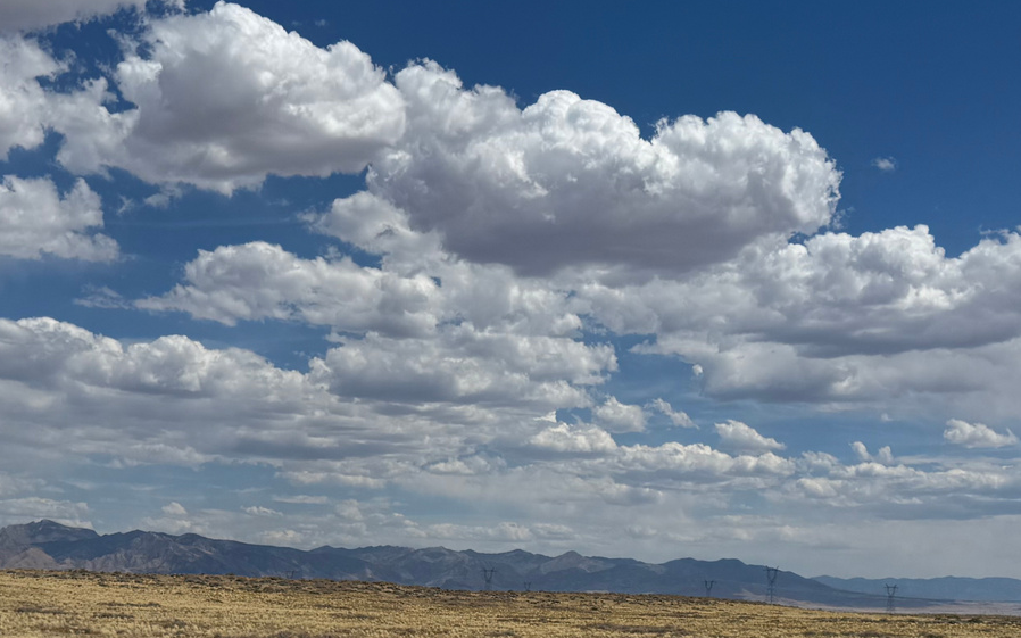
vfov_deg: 21.5
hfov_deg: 35.1
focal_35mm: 58
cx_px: 515
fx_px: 1614
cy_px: 653
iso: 80
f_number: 1.78
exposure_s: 1/12346
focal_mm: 6.76
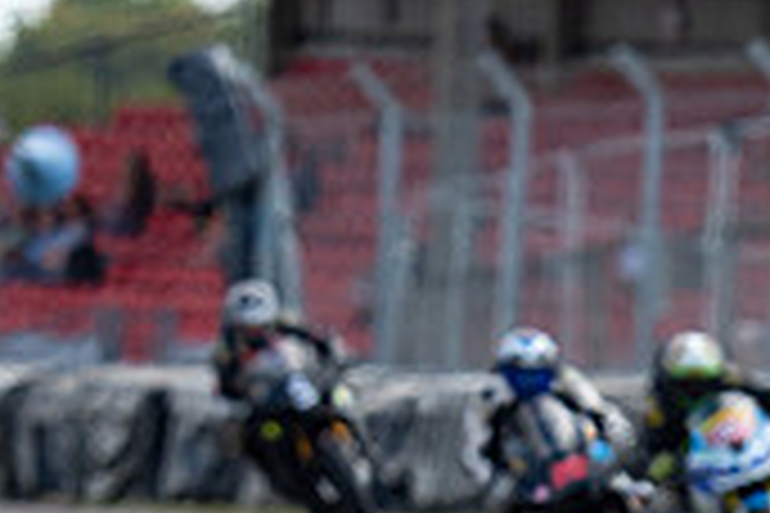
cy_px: 924
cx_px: 1392
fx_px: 35203
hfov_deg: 1.3
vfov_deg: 0.8
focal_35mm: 1646
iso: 200
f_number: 4
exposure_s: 1/640
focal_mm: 400
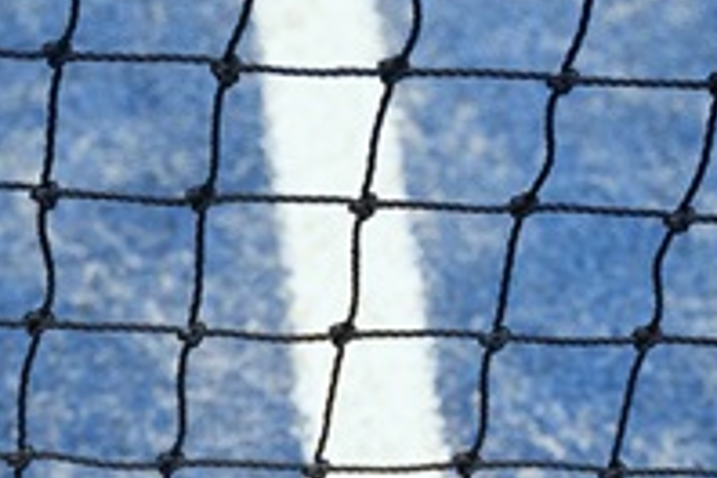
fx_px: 2888
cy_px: 719
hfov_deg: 14.0
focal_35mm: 145
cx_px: 36
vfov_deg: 9.2
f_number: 2.8
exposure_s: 1/400
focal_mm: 28
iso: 800
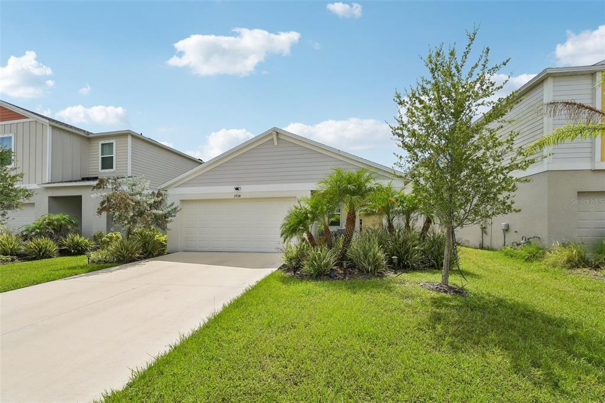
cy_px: 202
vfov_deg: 81.2
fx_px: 235
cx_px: 302
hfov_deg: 104.3
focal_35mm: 14
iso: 400
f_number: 8
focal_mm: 14
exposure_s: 1/1600
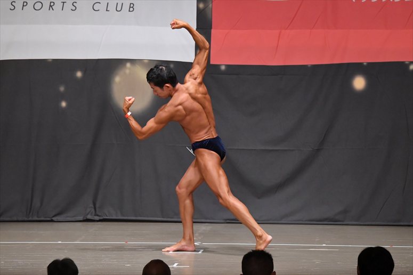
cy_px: 138
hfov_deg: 10.2
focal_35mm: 202
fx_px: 2316
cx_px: 206
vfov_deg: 6.8
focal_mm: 135
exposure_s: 1/400
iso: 6400
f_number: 5.6
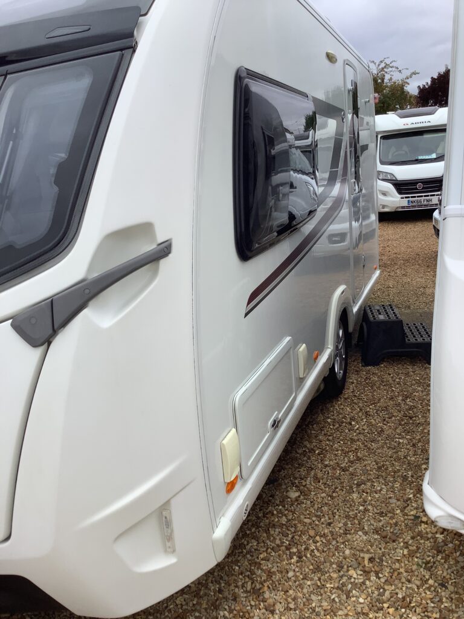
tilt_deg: -13.8
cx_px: 232
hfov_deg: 45.4
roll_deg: +4.0
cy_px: 310
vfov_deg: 58.4
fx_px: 554
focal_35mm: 31
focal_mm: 3.3
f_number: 2.4
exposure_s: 1/375
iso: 25
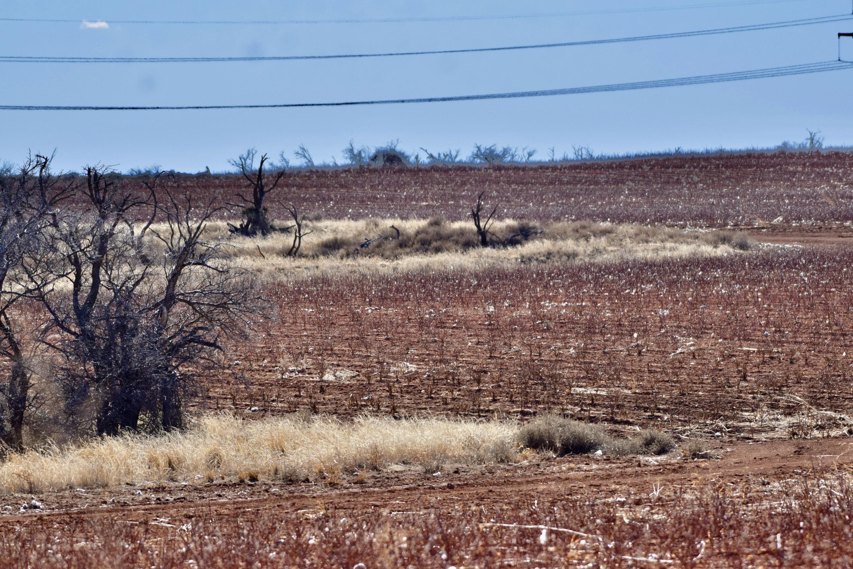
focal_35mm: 300
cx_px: 426
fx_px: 7108
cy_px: 284
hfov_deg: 6.9
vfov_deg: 4.6
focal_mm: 200
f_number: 5.6
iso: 280
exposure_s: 1/2000
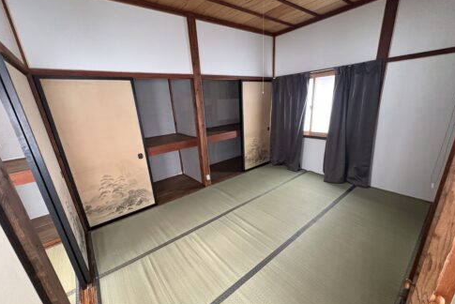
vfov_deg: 77.3
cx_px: 229
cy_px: 163
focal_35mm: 15
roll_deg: +3.9
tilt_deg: -18.4
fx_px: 190
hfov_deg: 100.4
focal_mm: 2.22
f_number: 2.2
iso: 800
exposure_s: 1/60
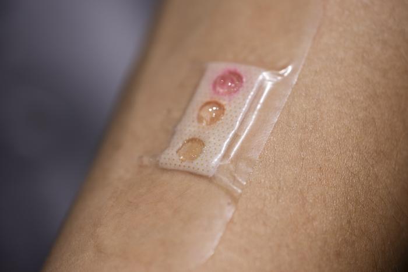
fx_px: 1360
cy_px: 136
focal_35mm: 120
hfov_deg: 17.1
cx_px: 204
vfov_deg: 11.4
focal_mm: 80
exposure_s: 1/100
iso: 400
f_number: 4
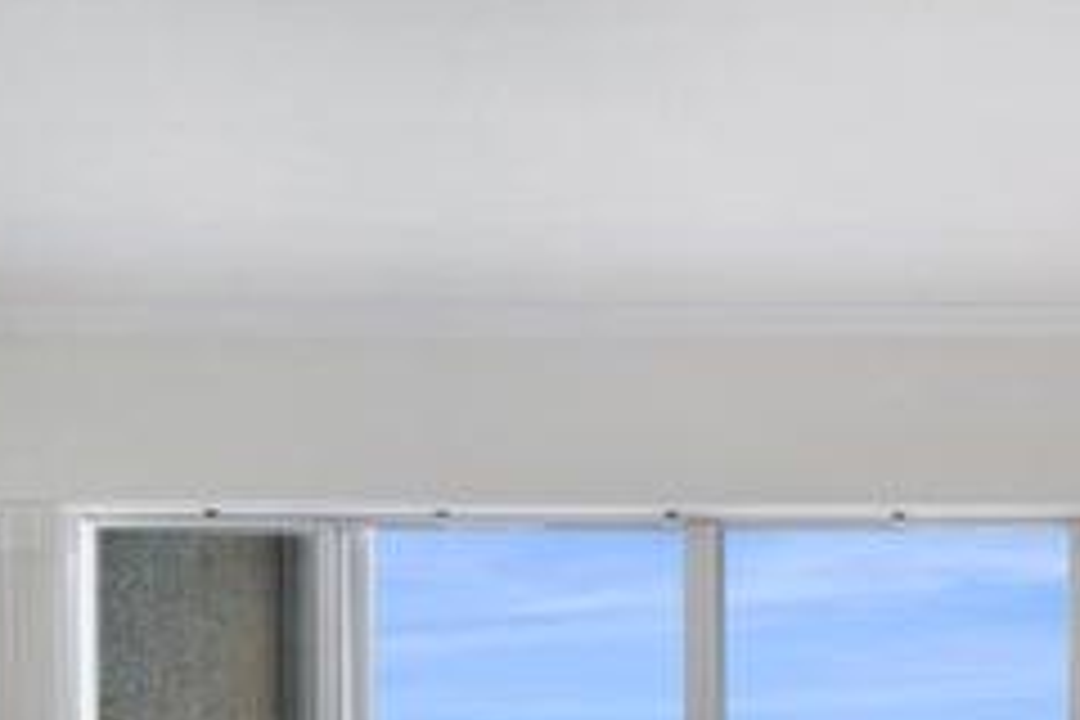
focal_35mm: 42
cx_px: 1478
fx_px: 1260
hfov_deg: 32.0
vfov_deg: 25.6
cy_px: 1022
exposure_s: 1/50
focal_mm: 14
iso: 100
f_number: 4
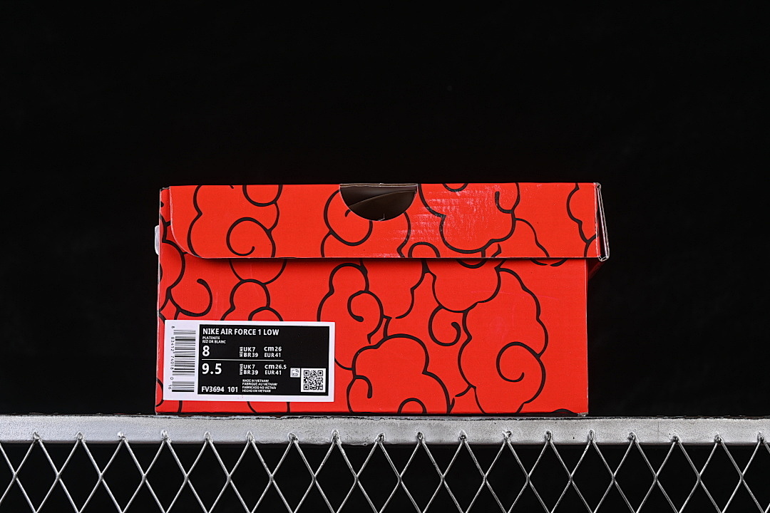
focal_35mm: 75
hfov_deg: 27.0
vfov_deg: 18.2
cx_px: 385
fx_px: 1604
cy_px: 256
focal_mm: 50
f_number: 8
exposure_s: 1/60
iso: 160
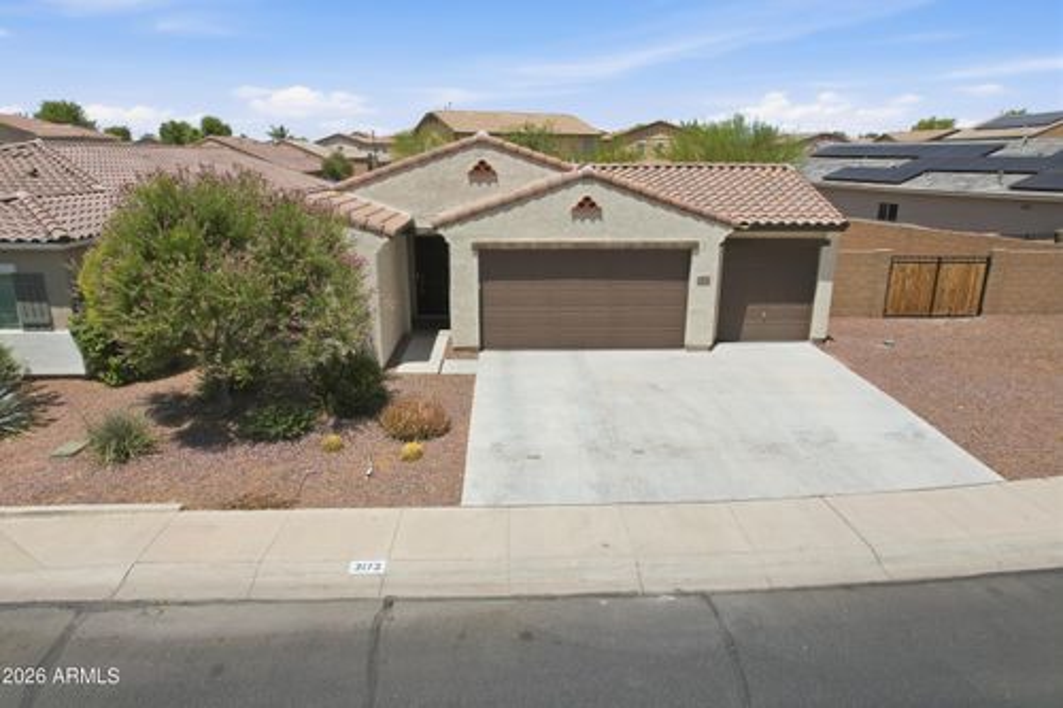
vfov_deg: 57.2
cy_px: 354
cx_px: 532
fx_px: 649
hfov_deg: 78.6
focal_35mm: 22
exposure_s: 1/3200
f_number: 2.8
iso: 110
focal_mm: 8.4
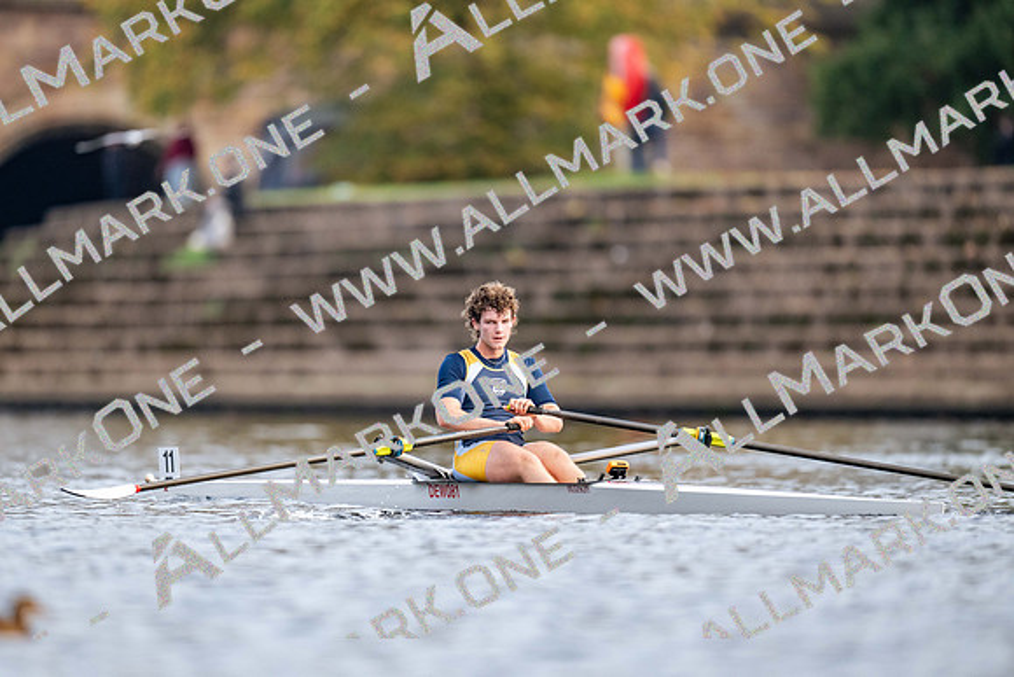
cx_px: 507
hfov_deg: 3.4
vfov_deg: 2.3
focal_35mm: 600
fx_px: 16903
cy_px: 338
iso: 2000
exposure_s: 1/2500
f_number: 4
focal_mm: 600
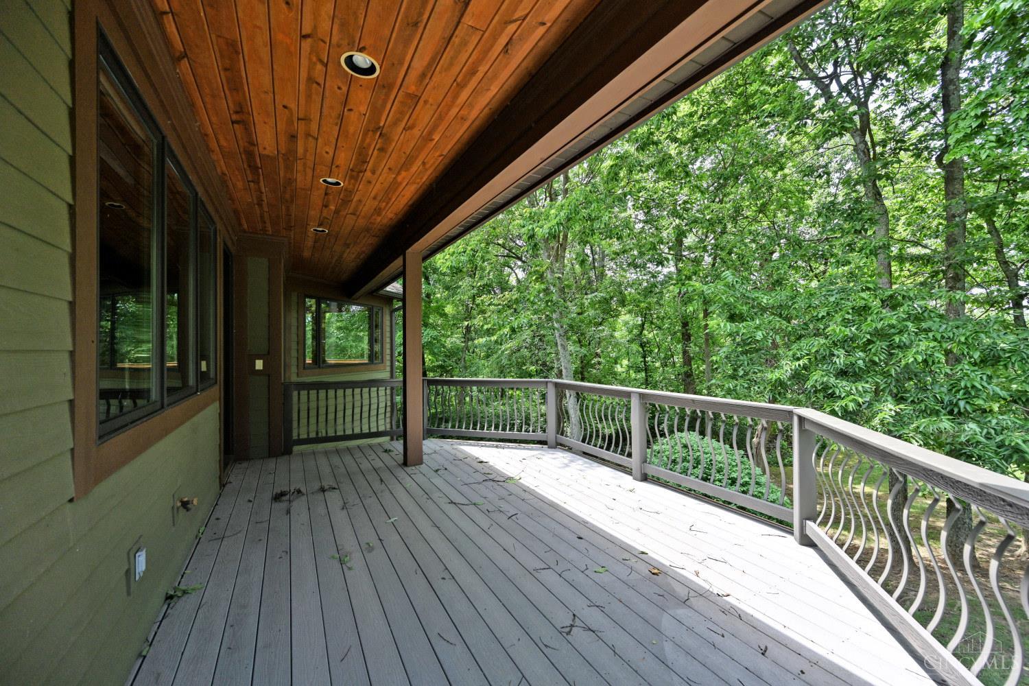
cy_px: 343
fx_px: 400
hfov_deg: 104.3
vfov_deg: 81.2
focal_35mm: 14
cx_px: 514
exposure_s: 1/250
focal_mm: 14
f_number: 5.6
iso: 200
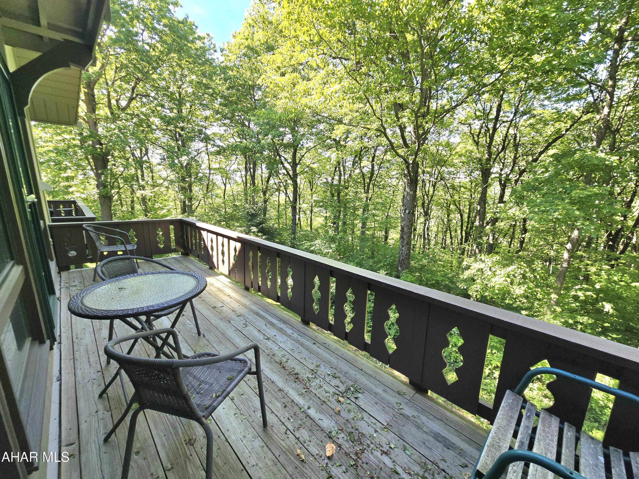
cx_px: 320
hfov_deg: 106.2
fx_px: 240
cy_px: 240
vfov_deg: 89.9
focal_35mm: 13
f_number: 2.2
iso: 50
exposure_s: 1/196
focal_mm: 2.2
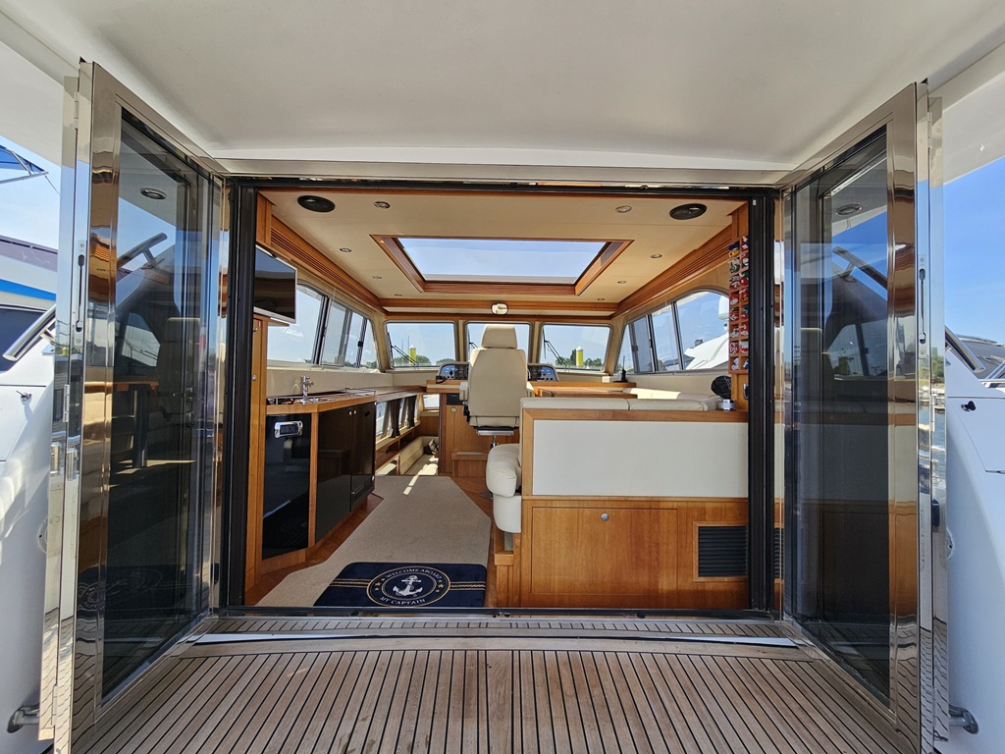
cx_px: 502
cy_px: 377
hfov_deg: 106.2
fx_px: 377
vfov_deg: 89.9
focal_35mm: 13
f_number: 2.2
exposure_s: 1/684
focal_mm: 2.2
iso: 50
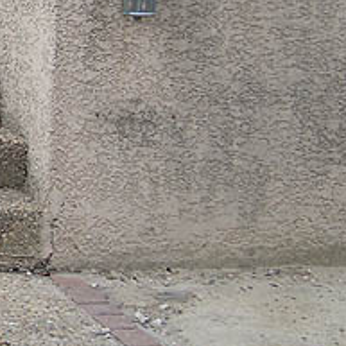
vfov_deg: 15.4
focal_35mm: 112
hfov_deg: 14.2
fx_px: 1267
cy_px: 40
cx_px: -224
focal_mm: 5.8
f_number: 2.6
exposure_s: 1/160
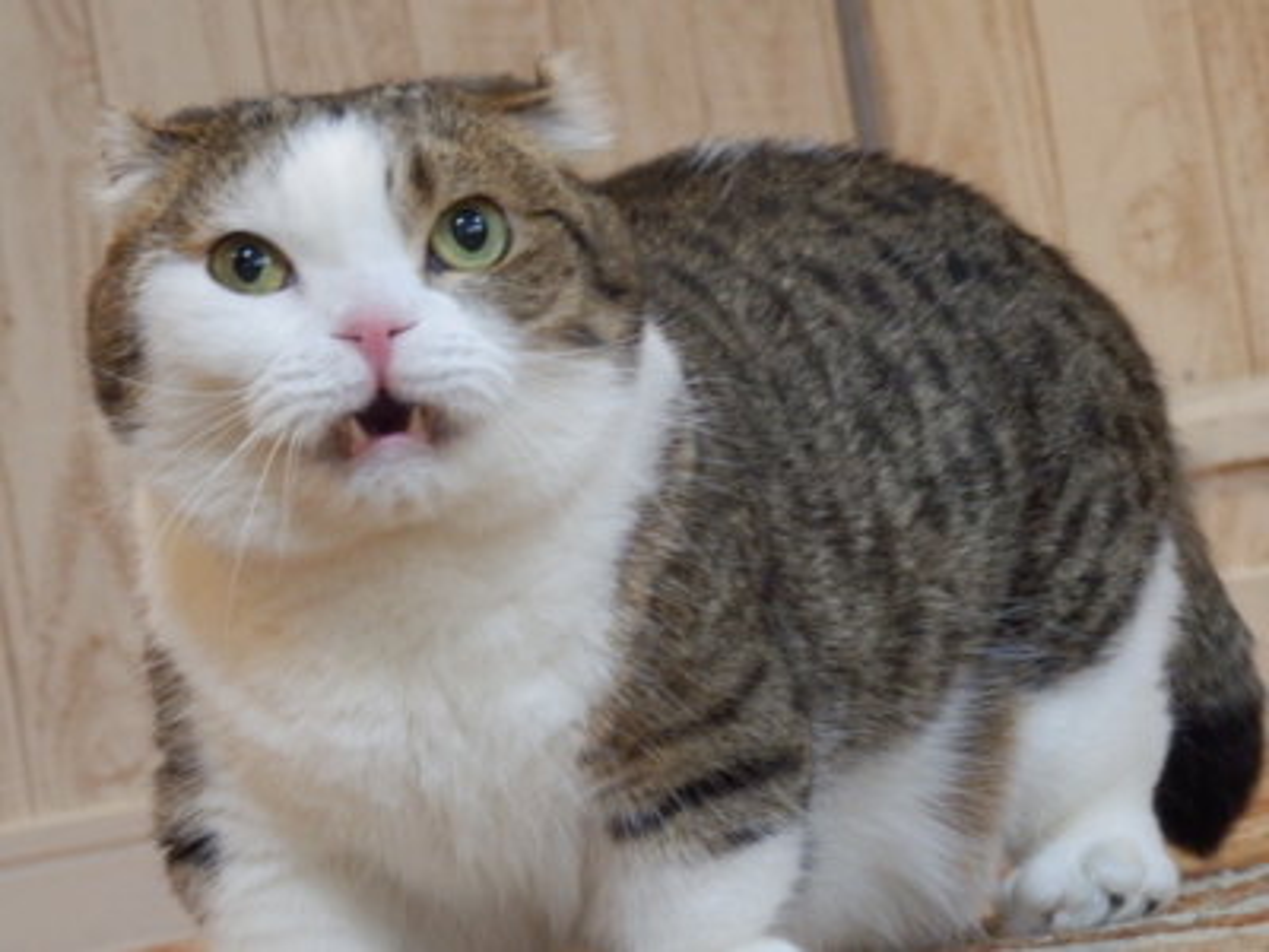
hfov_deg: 14.1
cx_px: 634
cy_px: 476
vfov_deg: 10.6
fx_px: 5132
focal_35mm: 140
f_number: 5.4
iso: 1000
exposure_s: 1/15
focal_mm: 25.1
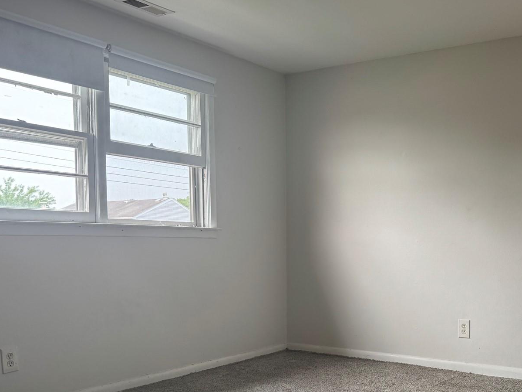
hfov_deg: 45.1
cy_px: 290
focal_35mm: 41
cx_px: 347
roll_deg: +0.0
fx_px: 618
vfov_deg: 34.5
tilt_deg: -5.2
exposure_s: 1/164
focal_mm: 6.76
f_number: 1.78
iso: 80
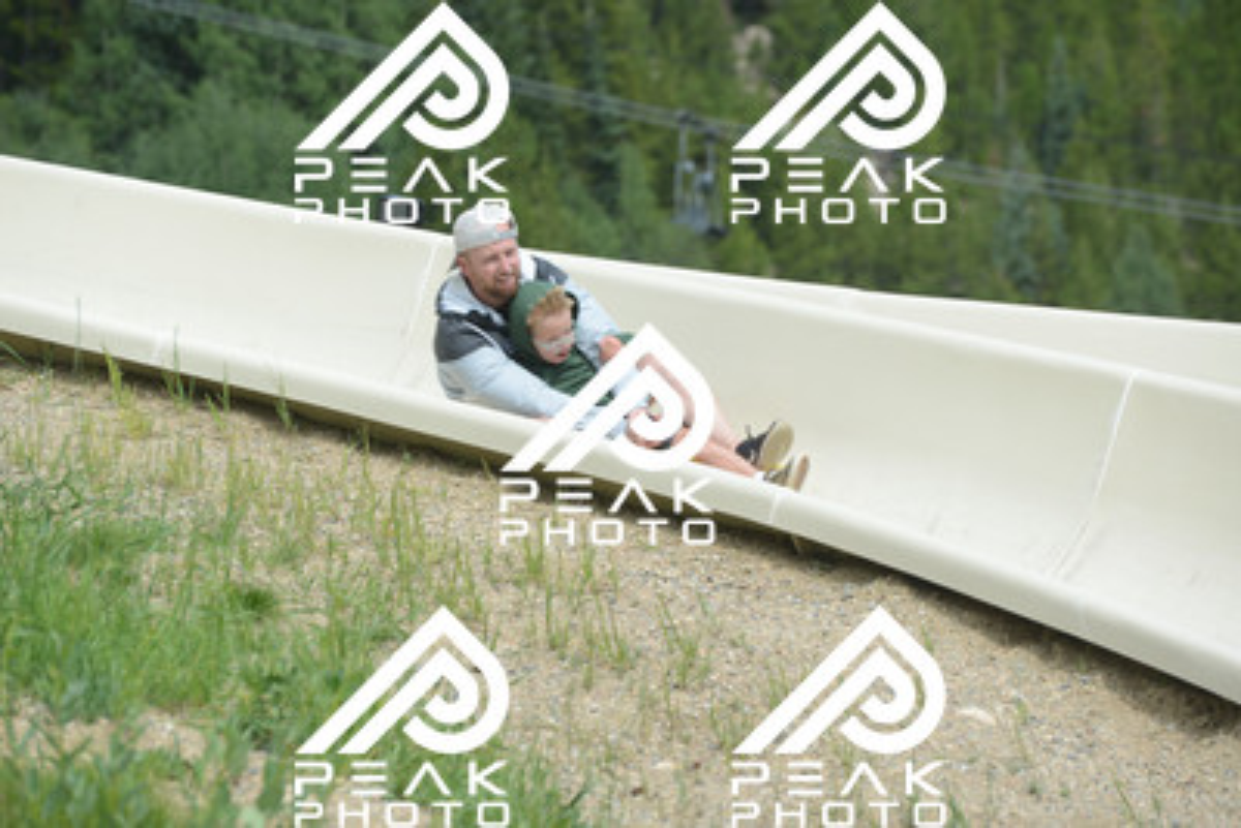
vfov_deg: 7.0
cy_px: 414
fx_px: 6724
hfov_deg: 10.5
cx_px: 620
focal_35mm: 195
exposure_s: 1/640
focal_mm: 195
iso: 250
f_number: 6.3
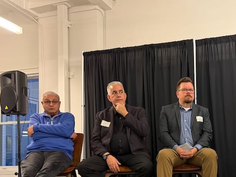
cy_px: 143
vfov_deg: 32.0
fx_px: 300
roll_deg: +1.5
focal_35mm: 44
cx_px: 191
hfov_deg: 41.0
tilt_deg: +2.5
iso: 800
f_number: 1.78
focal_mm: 6.76
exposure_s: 1/60
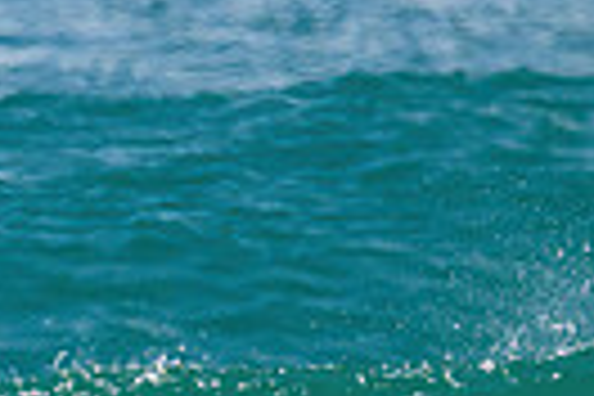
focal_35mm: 3045
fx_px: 50239
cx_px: -350
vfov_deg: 0.5
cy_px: 555
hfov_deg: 0.7
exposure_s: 1/2000
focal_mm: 550
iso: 800
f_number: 11
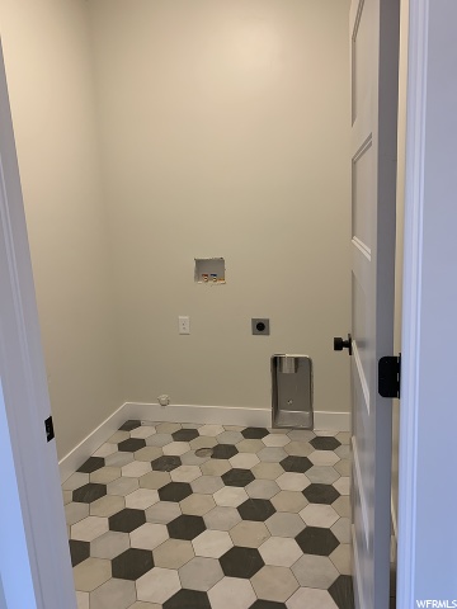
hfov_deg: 53.1
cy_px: 304
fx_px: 458
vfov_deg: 67.3
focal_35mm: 26
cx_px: 228
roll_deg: +2.6
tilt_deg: -11.3
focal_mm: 4.25
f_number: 1.8
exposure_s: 1/60
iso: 100
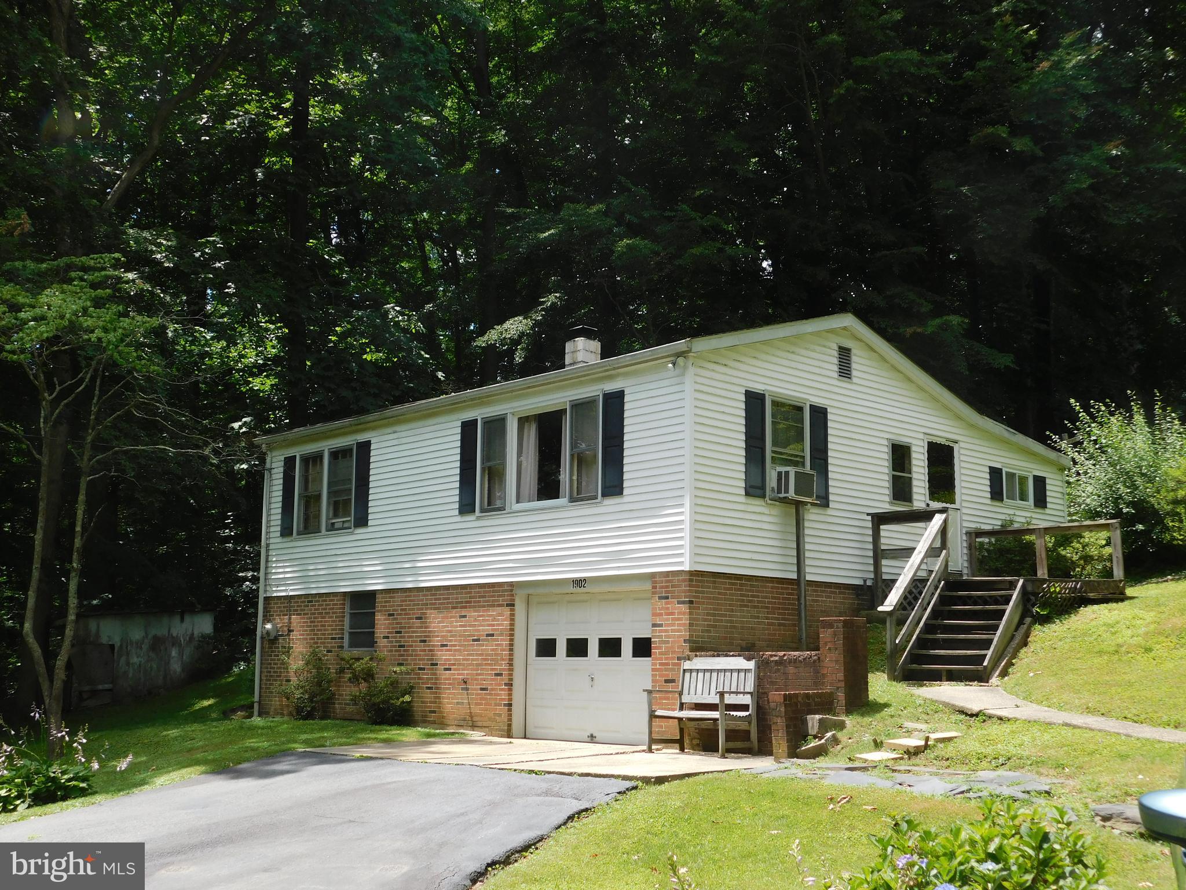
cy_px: 445
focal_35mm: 40
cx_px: 593
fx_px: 1370
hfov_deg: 46.8
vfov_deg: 36.0
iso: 125
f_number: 3.6
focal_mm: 7.1
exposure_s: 1/640
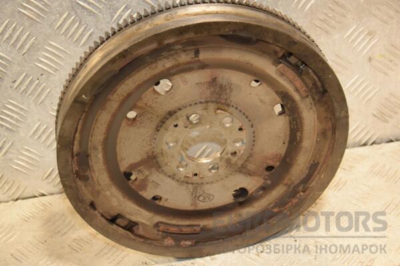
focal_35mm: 72
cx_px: 200
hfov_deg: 28.1
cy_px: 133
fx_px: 800
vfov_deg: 18.9
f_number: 4.8
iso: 800
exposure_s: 1/125
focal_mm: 48
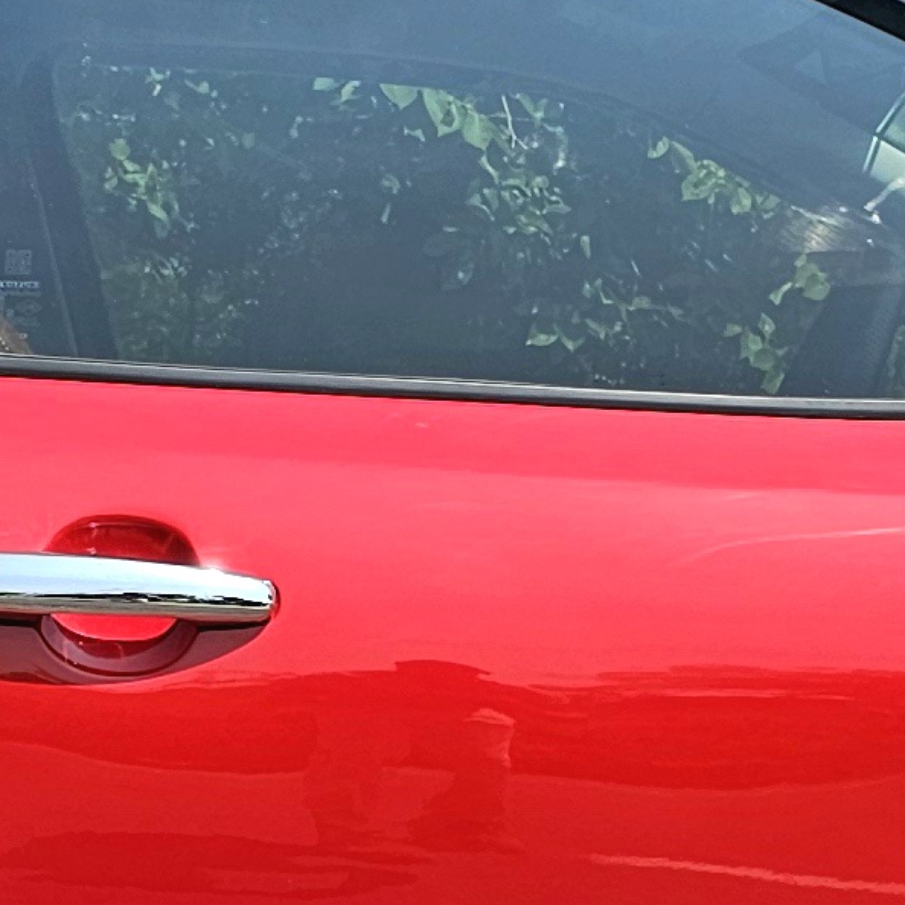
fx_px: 4052
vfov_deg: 12.6
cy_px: 922
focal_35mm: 137
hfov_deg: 12.7
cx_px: 349
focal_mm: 6.3
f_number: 1.7
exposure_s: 1/1111
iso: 20
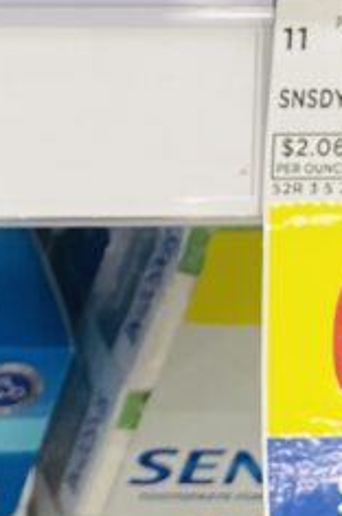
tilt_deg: -32.5
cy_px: -191
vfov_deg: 16.3
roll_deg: -3.3
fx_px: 1686
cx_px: -469
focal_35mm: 118
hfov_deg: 10.1
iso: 125
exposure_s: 1/120
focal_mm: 4.2
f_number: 1.6
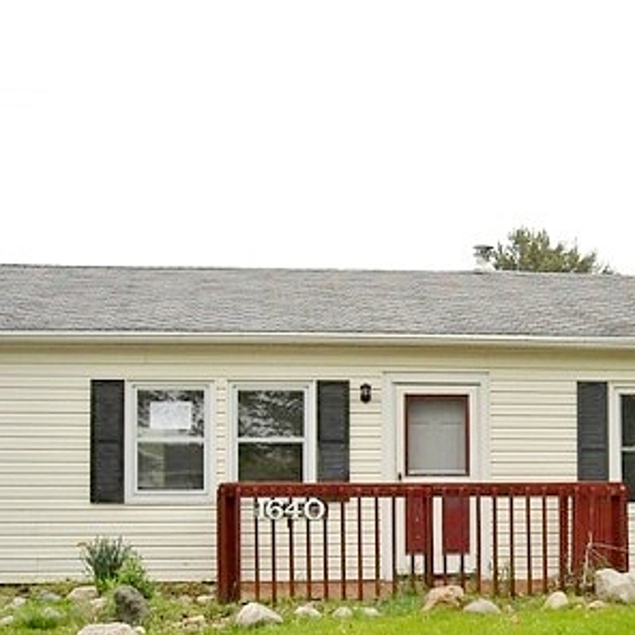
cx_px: 496
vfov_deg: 25.4
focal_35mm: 67
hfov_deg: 25.3
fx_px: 1391
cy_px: 487
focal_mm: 5.7
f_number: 2.8
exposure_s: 1/250
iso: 84
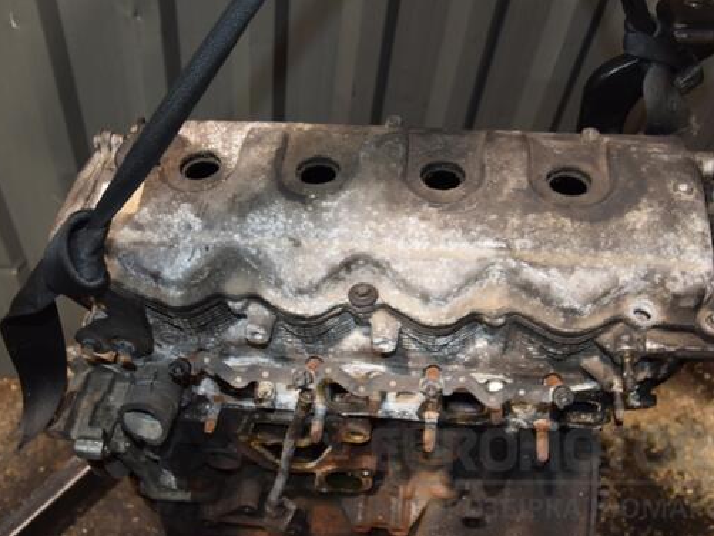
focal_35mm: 38
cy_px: 259
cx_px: 345
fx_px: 784
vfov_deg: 37.7
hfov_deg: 49.0
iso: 800
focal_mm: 22
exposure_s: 1/60
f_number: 5
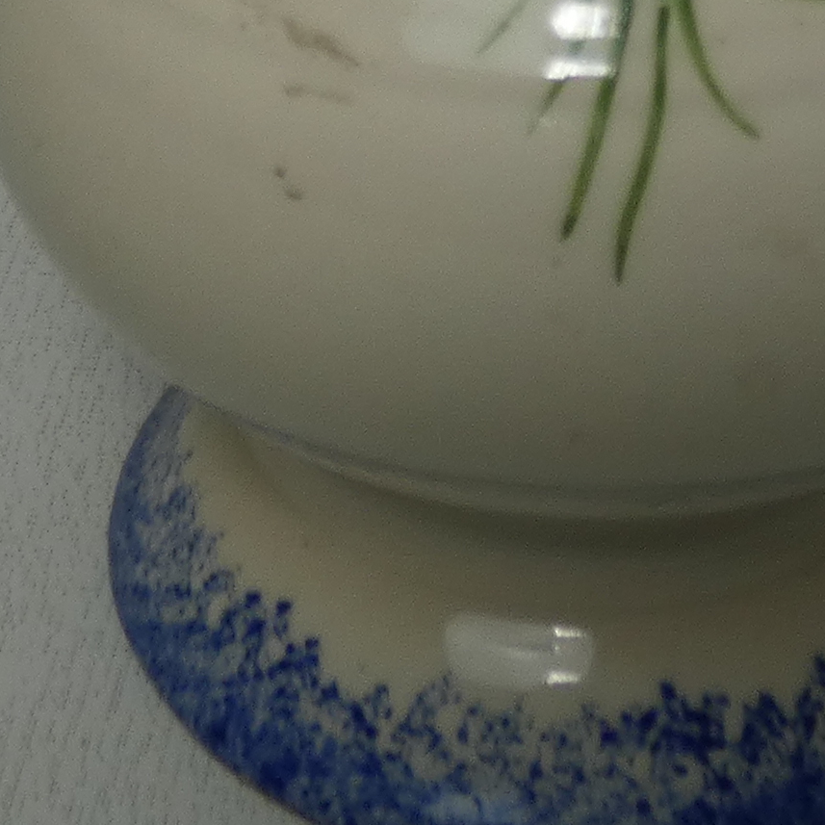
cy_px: -425
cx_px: 546
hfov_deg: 17.2
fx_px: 2723
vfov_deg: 15.8
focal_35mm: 101
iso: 80
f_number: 2.8
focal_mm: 3.6
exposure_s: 1/200
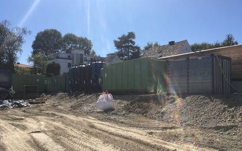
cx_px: 120
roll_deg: -0.4
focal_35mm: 31
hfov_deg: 61.2
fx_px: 204
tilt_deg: -0.3
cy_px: 82
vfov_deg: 40.5
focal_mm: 4.15
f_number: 2.2
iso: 25
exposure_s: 1/1451
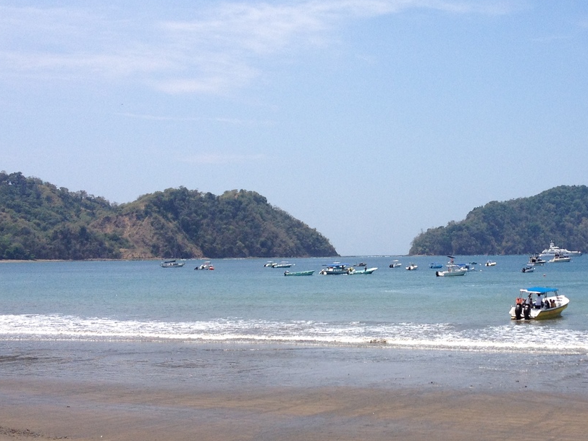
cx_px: 455
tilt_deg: -2.4
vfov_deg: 21.3
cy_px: 230
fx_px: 1172
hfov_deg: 27.7
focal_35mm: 69
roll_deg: +0.7
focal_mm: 4.28
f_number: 2.4
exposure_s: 1/2632
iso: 50
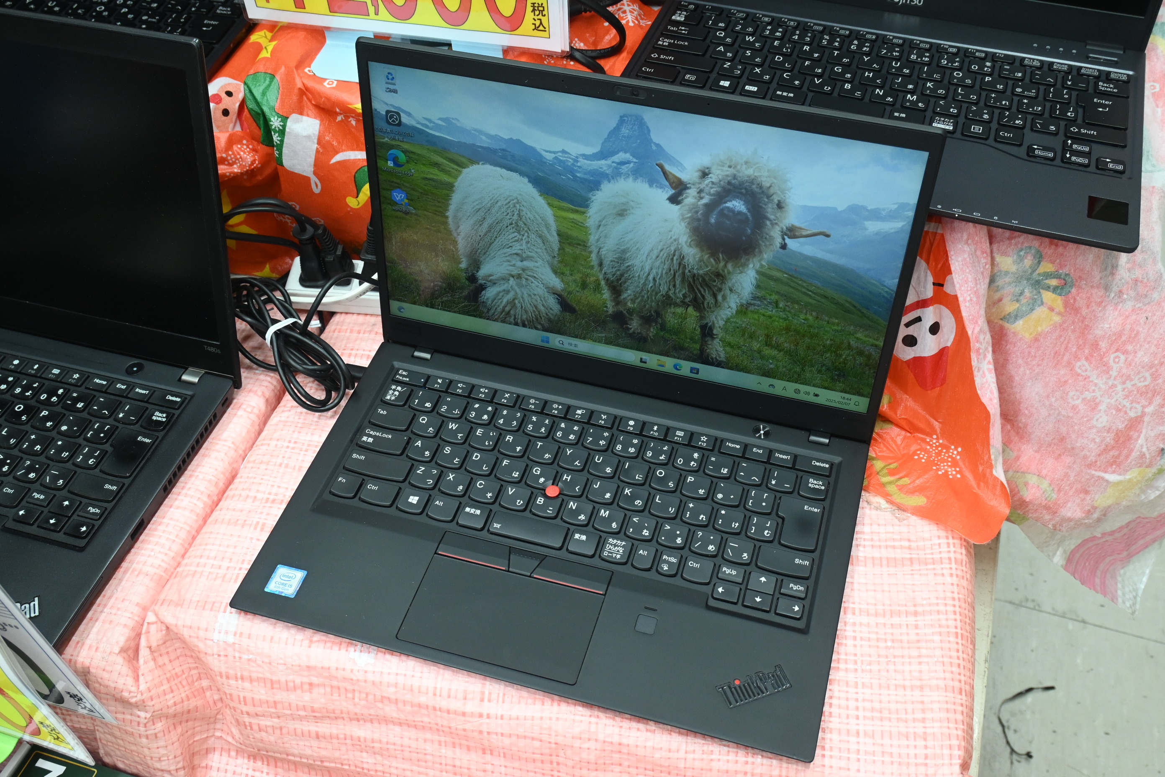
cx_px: 582
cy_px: 388
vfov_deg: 38.4
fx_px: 1116
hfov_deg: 55.1
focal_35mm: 34
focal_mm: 23
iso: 1000
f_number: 6.3
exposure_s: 1/60
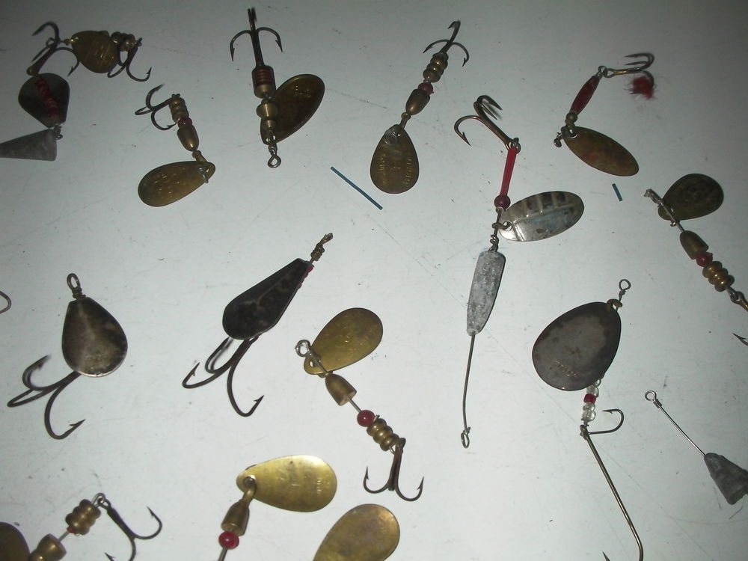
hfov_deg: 49.0
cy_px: 280
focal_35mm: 38
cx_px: 374
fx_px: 821
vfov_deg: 37.7
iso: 200
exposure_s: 1/30
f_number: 5.6
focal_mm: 6.3
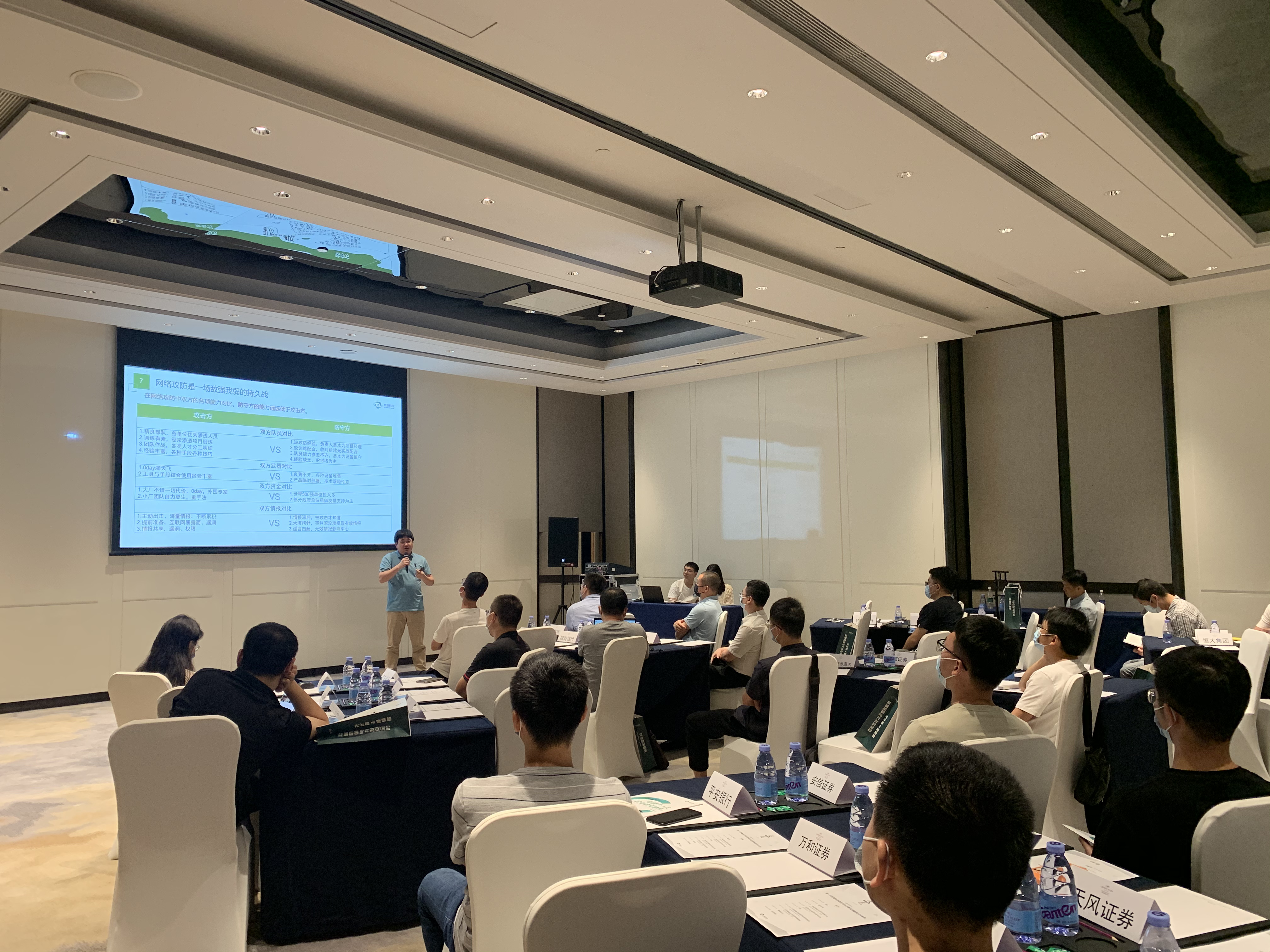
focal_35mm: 26
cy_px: 476
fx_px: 954
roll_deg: -0.3
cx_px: 635
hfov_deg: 67.3
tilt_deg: +3.6
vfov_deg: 53.1
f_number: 1.8
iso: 80
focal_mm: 4.25
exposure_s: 1/60
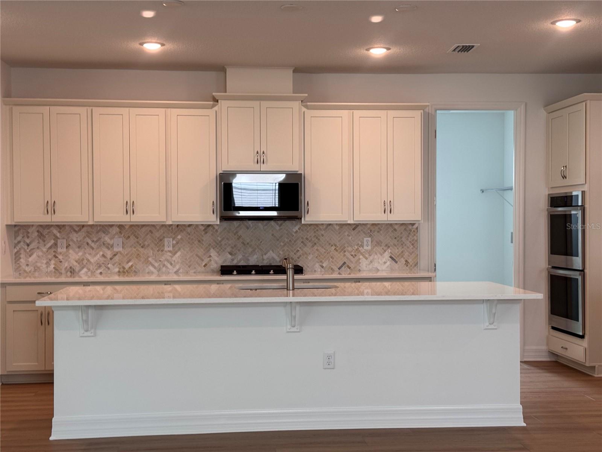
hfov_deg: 39.7
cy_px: 226
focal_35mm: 48
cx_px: 301
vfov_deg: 30.3
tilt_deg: -1.9
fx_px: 835
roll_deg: +0.2
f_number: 1.78
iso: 50
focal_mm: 6.76
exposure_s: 1/60
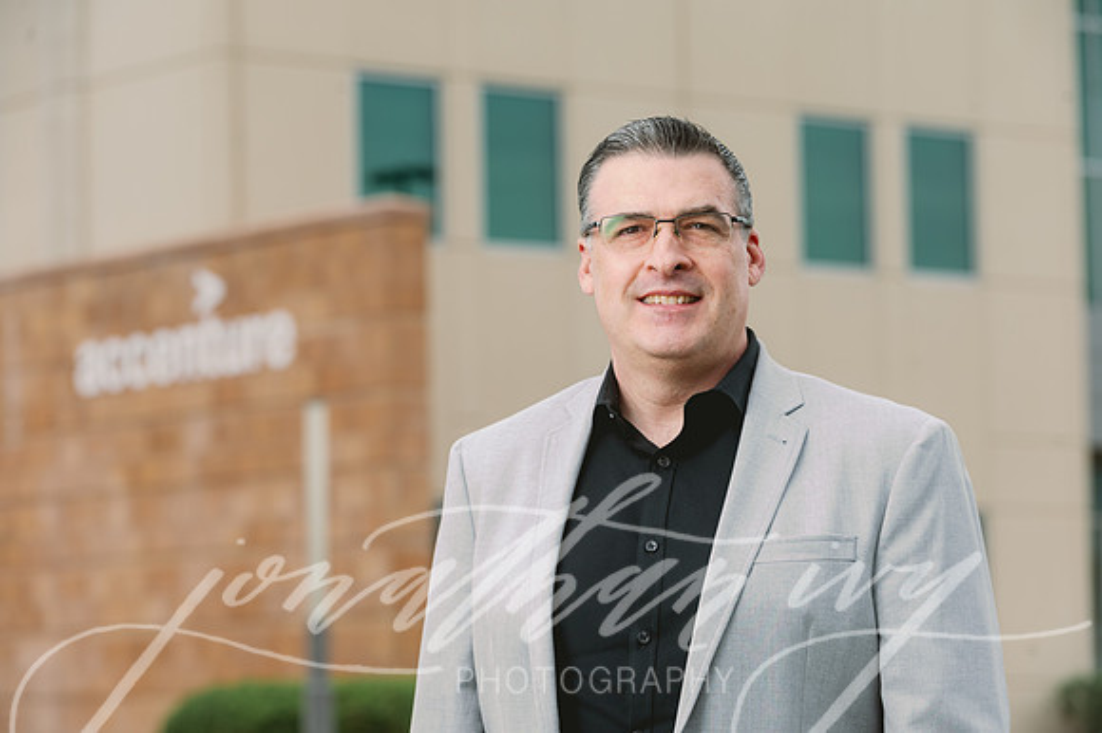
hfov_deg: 15.2
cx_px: 551
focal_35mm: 135
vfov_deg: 10.1
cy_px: 366
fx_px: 4130
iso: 100
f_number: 4.5
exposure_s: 1/200
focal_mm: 135
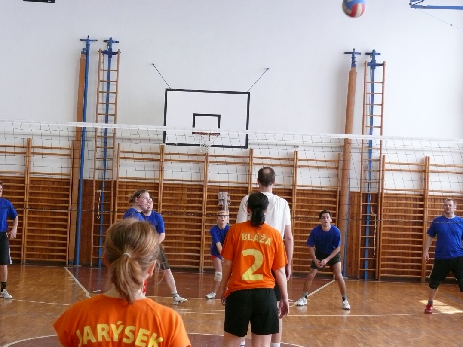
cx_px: 232
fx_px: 1003
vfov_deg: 19.6
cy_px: 174
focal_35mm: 75
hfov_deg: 26.0
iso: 400
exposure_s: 1/250
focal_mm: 14.3
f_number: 3.2
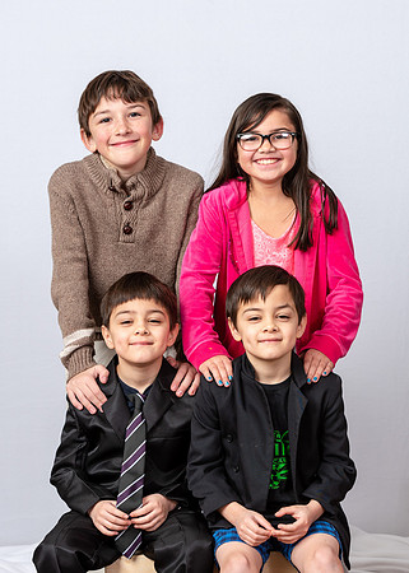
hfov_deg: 12.1
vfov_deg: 16.9
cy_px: 277
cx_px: 292
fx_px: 1926
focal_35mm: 118
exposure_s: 1/160
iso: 200
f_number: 8
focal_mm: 78
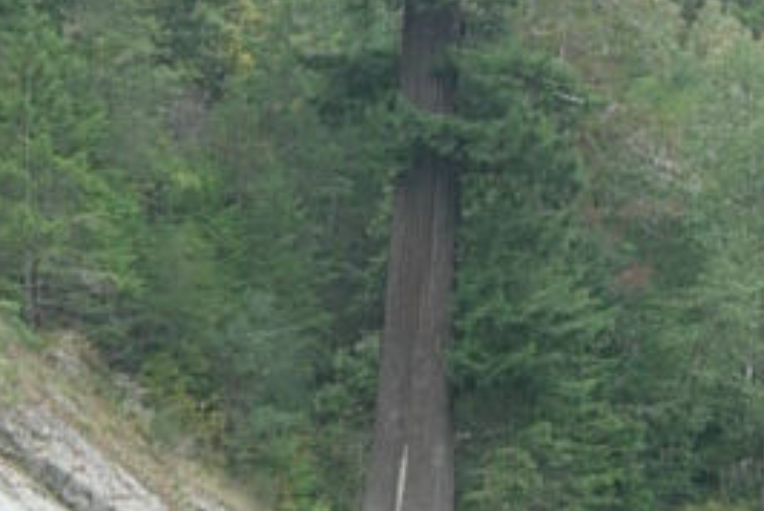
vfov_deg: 9.0
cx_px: 293
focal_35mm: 152
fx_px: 3229
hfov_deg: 13.5
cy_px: 146
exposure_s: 1/144
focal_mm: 7.8
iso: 64
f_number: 2.8
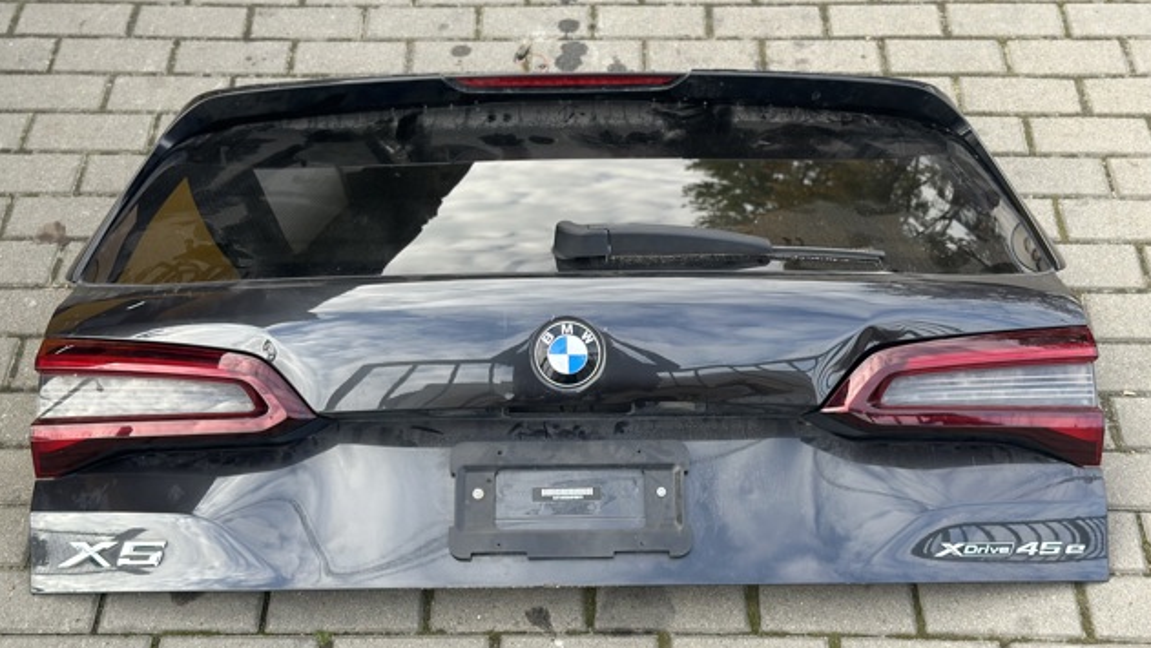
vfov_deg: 22.6
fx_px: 1618
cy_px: 339
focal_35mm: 53
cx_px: 573
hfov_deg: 39.2
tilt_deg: -47.5
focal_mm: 6.86
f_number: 1.78
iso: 80
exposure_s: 1/454
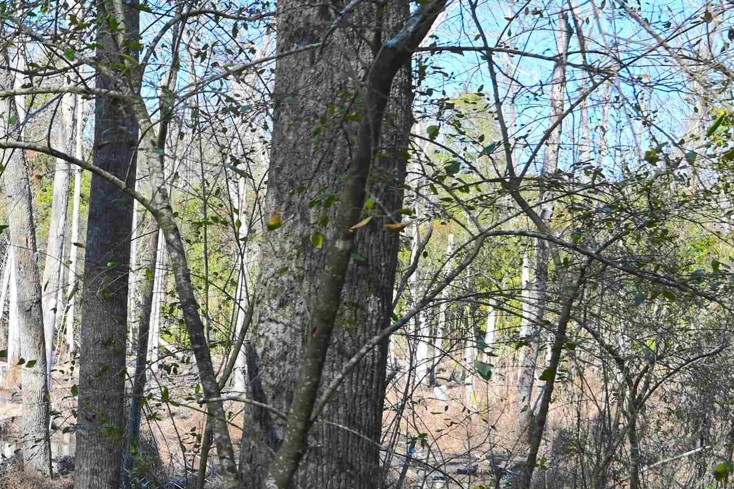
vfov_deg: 16.6
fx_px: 1672
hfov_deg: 23.9
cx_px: 34
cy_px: 286
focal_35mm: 82
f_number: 5.6
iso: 125
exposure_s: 1/250
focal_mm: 24
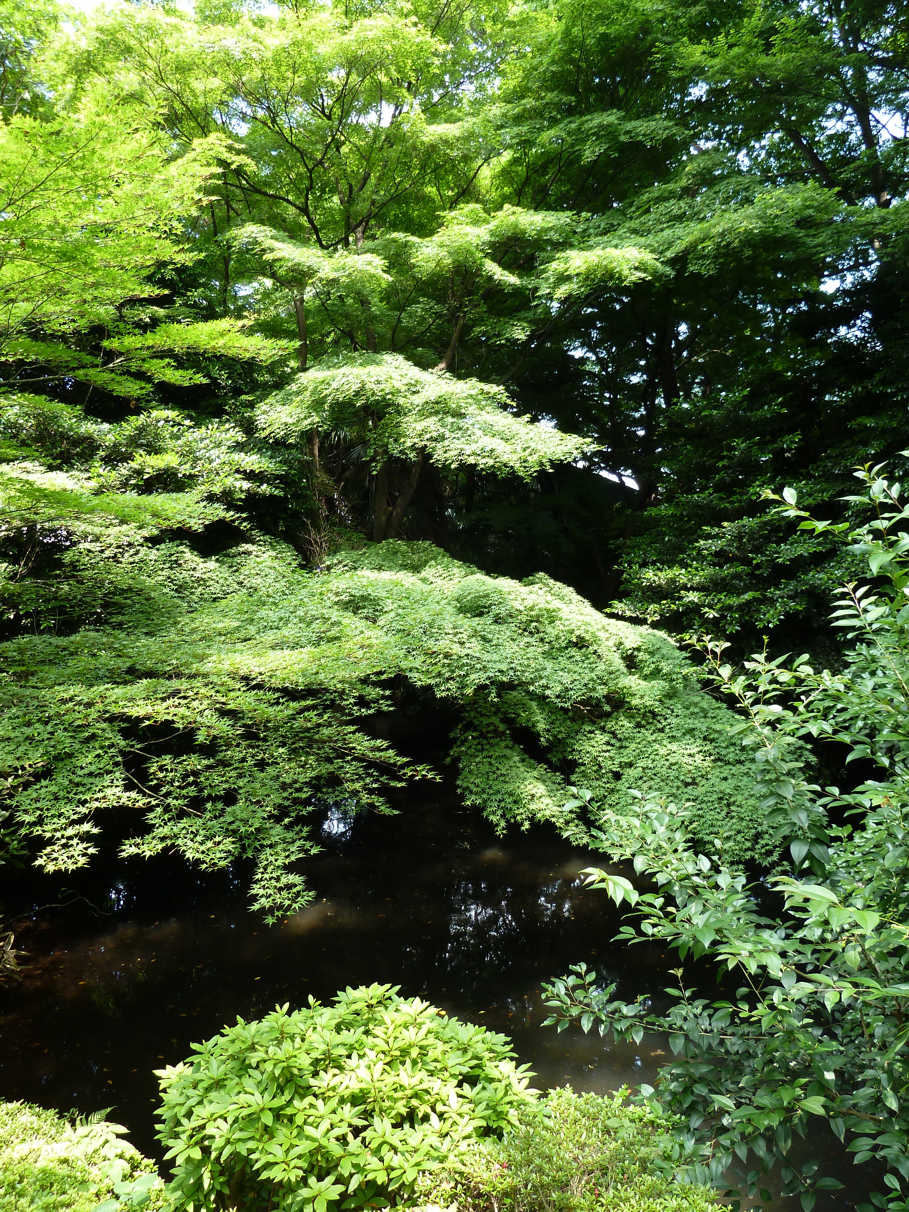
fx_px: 875
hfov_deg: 54.9
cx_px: 454
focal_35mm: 25
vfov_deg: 69.4
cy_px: 606
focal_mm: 4.1
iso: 80
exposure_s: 1/50
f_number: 3.3
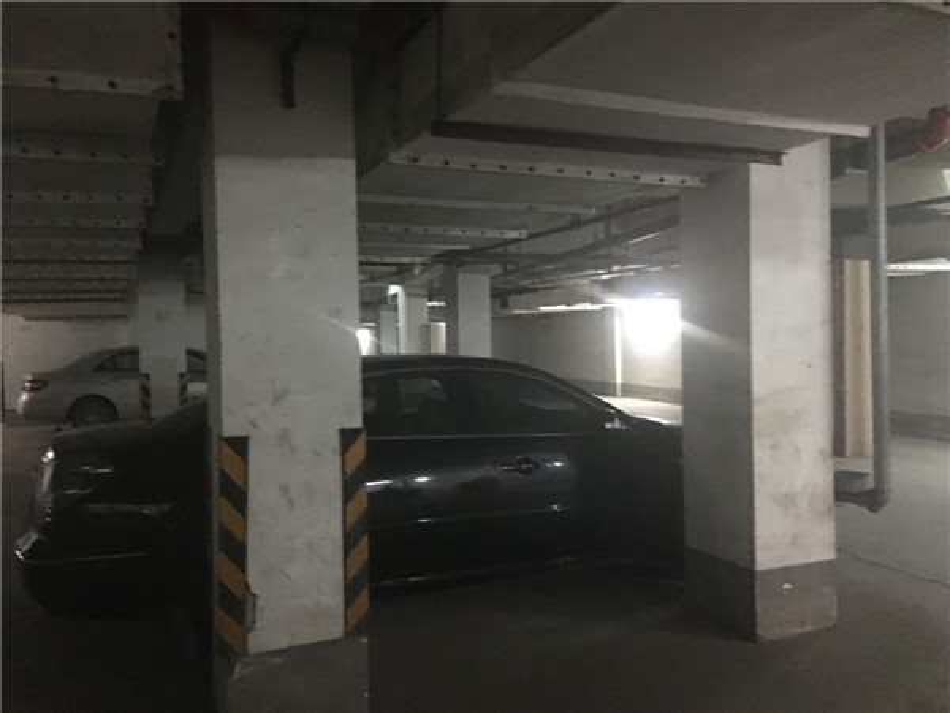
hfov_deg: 61.7
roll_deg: +1.8
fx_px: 796
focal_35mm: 29
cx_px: 475
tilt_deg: -1.7
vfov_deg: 48.2
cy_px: 356
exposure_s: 1/17
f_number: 2.2
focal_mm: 4.15
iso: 1000
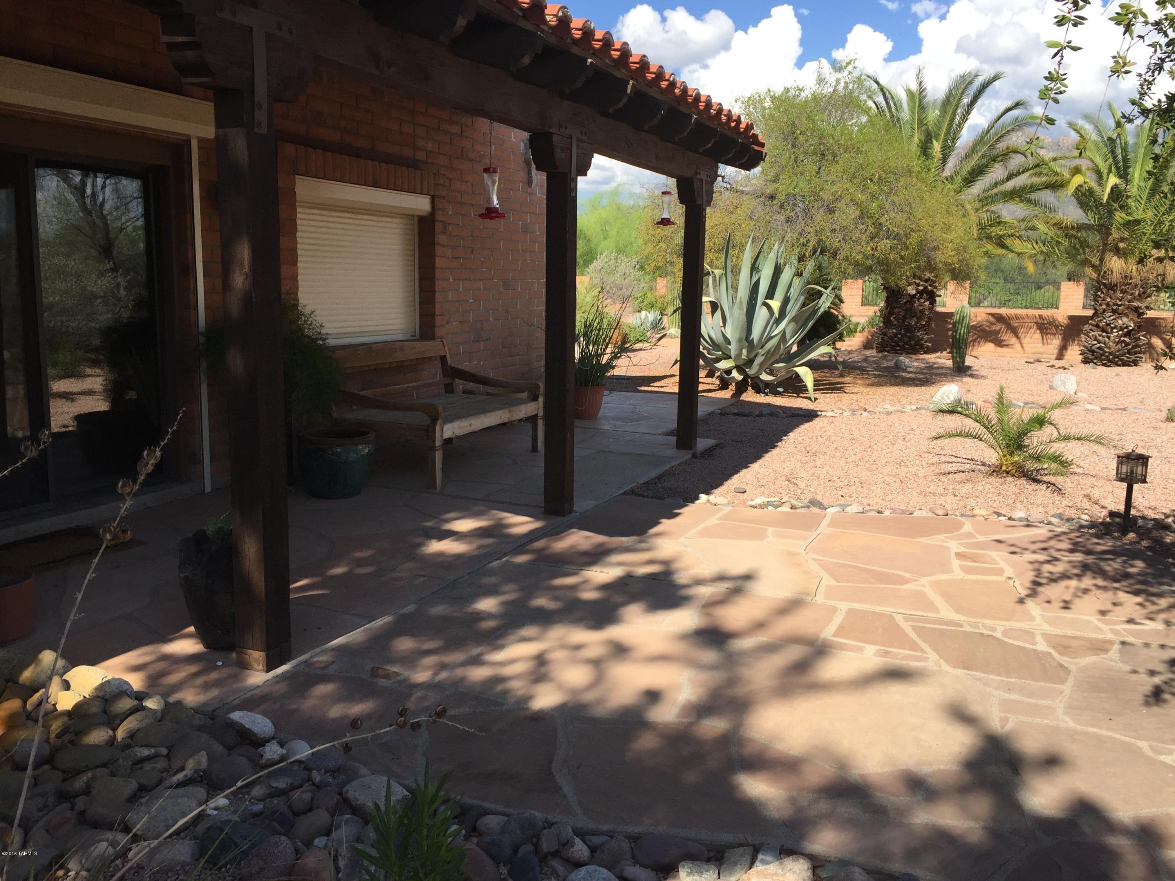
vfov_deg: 48.2
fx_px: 984
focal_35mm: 29
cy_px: 440
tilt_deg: -10.7
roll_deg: -1.8
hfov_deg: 61.7
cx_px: 588
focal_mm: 4.15
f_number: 2.2
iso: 32
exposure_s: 1/1464
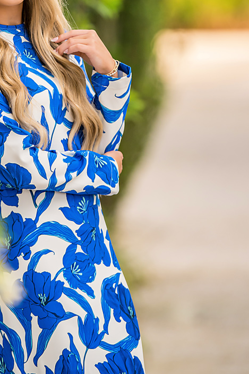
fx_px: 4422
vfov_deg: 4.8
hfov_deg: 3.2
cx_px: 20
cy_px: -3
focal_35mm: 426
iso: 320
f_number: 2.8
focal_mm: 200
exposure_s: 1/1250
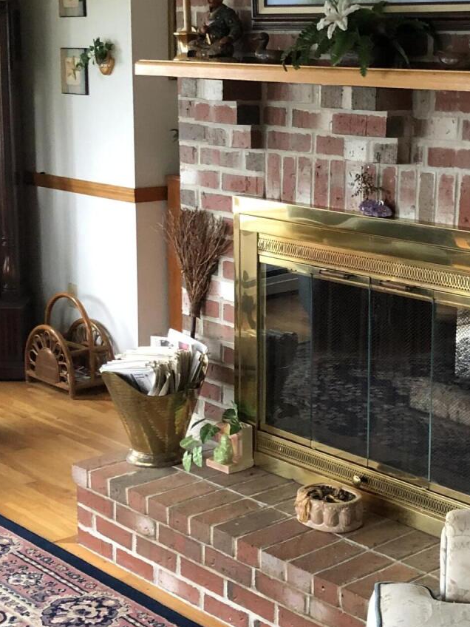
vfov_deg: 29.4
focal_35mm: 66
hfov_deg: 22.1
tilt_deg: -13.8
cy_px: 311
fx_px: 1195
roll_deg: -0.5
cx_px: 338
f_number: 1.8
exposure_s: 1/12
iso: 100
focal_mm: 3.99
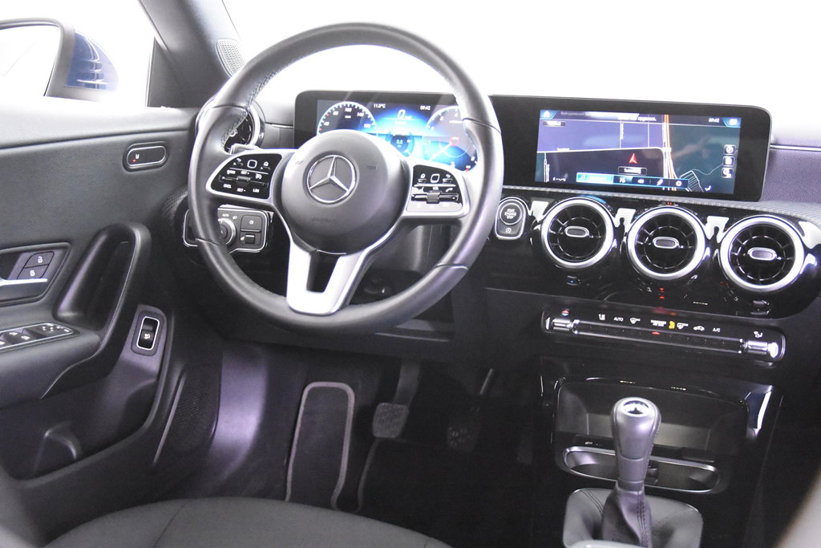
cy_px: 274
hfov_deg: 46.4
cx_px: 410
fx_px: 958
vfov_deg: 31.9
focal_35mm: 42
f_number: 3.2
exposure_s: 1/40
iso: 12800
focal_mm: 28
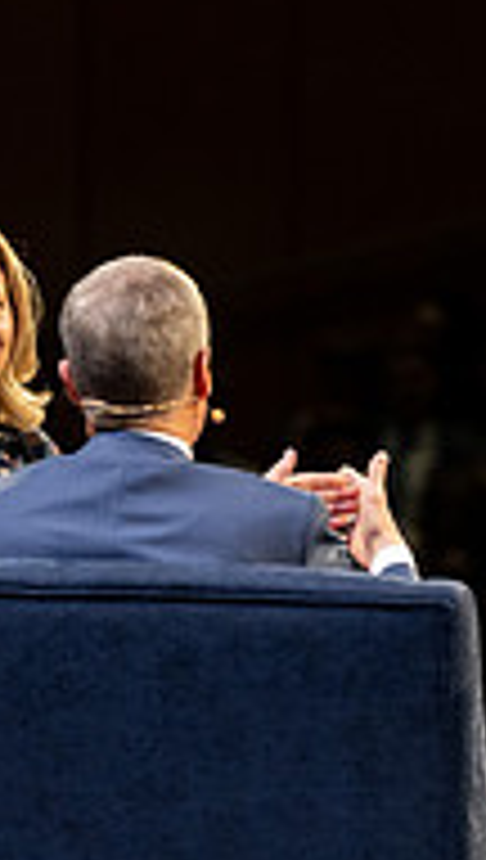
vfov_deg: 3.4
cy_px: 552
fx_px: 14490
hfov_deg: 1.9
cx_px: 171
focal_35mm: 635
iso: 640
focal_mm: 200
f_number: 4
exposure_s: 1/125
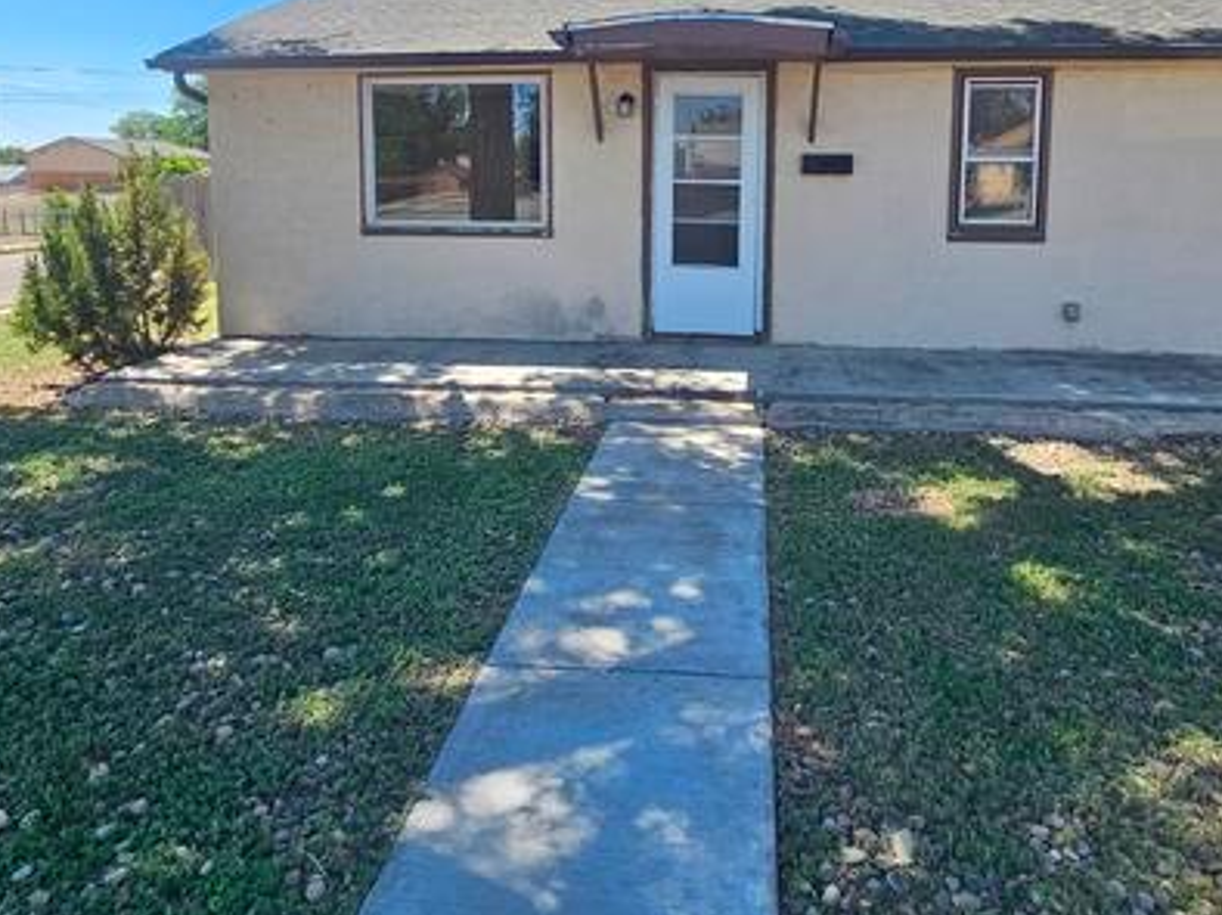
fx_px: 776
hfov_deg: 76.3
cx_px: 647
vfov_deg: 58.8
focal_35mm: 22
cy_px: 264
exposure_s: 1/763
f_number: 2.2
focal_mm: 2.2
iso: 50
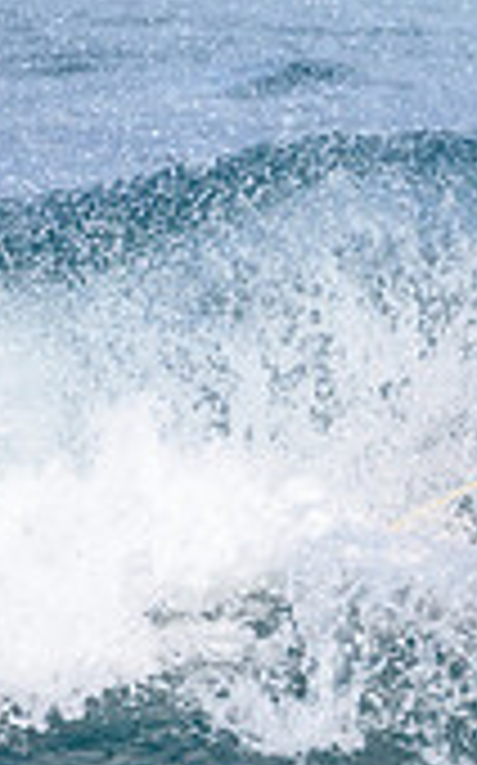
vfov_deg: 0.9
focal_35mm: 2351
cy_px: 331
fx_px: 48983
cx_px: 1094
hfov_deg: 0.6
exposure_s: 1/2000
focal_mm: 450
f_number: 5.6
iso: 640
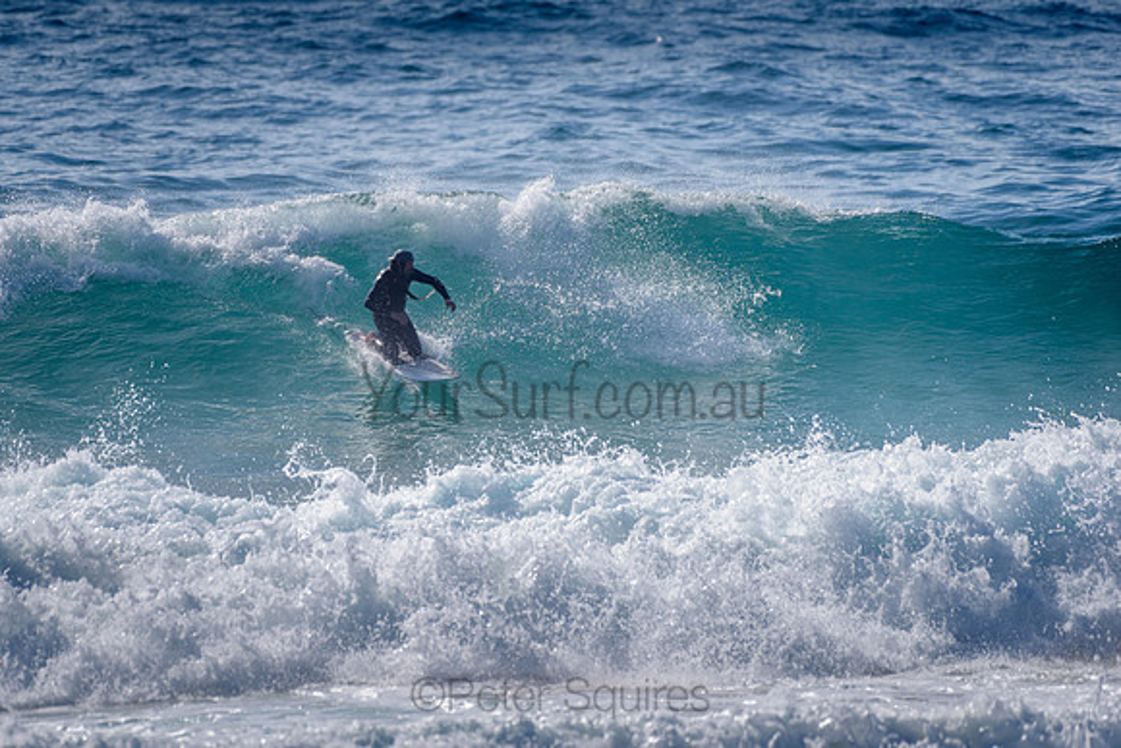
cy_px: 323
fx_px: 19097
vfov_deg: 2.2
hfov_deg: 3.4
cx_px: 434
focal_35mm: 613
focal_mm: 500
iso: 100
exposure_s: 1/2000
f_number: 5.6
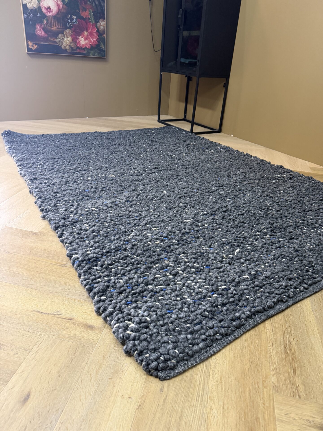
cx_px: 162
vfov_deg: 71.6
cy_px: 216
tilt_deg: -25.6
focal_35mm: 24
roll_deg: -4.4
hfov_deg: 56.8
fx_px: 299
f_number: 1.78
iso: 500
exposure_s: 1/50
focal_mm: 6.76
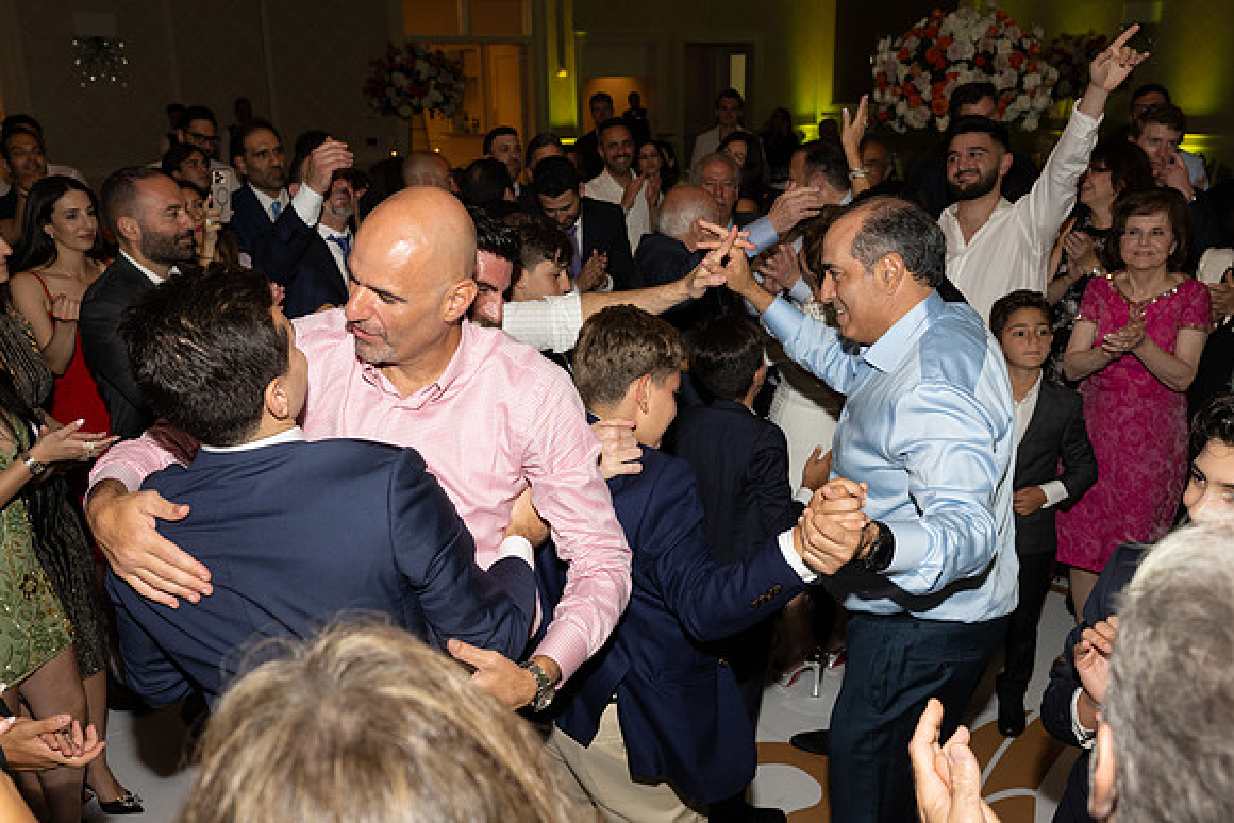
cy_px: 492
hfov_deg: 55.7
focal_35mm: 34
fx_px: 1167
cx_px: 617
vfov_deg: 38.7
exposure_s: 1/100
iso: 800
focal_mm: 28.5
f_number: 5.6
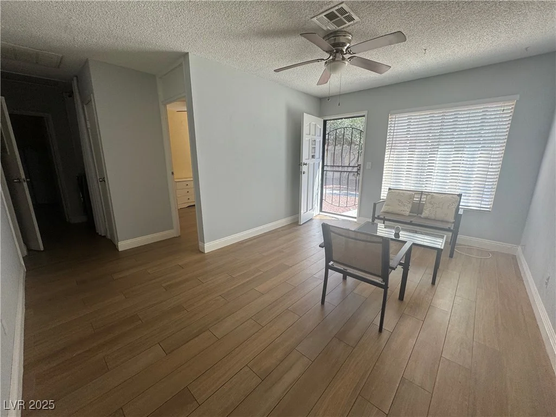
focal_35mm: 14
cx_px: 278
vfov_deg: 85.7
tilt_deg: -8.8
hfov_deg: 102.1
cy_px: 208
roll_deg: +1.1
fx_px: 225
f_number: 2.2
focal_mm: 2.22
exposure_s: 1/99
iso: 80
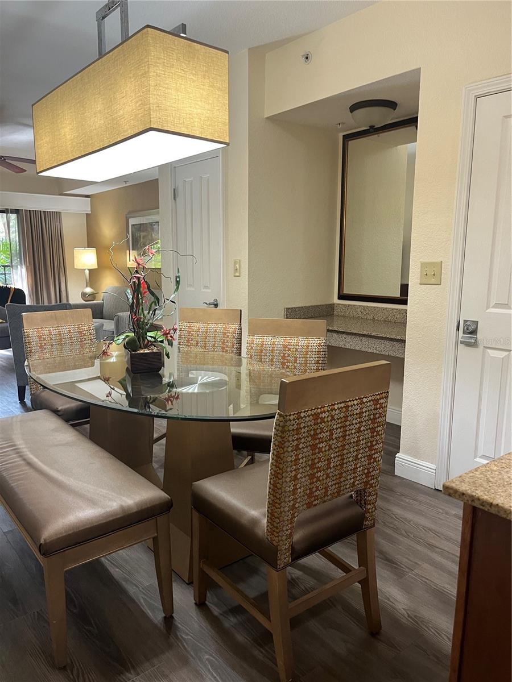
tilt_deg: -9.8
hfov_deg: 53.1
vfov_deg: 67.3
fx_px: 513
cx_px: 256
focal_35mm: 26
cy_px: 341
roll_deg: -0.3
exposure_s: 1/60
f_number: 1.6
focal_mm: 5.1
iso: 160
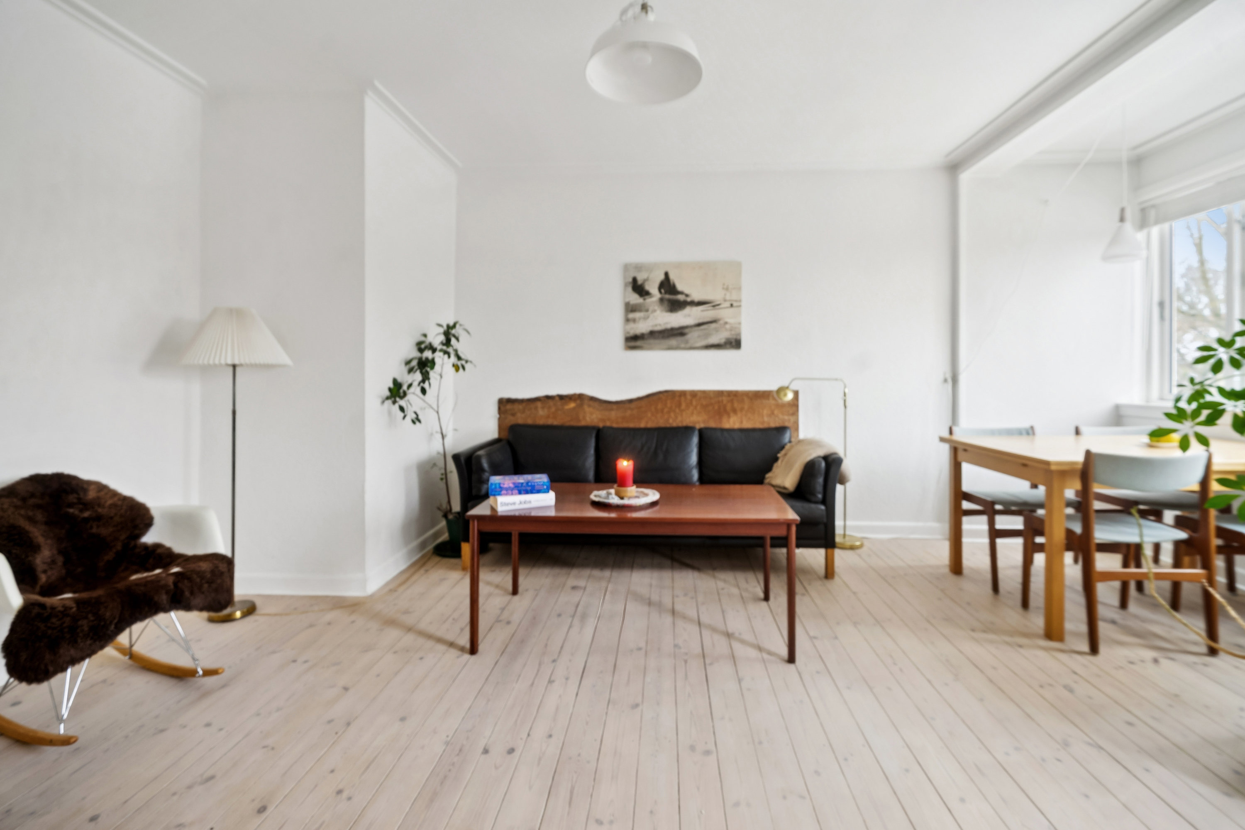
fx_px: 484
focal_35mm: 14
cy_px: 415
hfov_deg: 104.3
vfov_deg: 81.2
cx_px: 622
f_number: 5.6
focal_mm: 14
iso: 160
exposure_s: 1/13
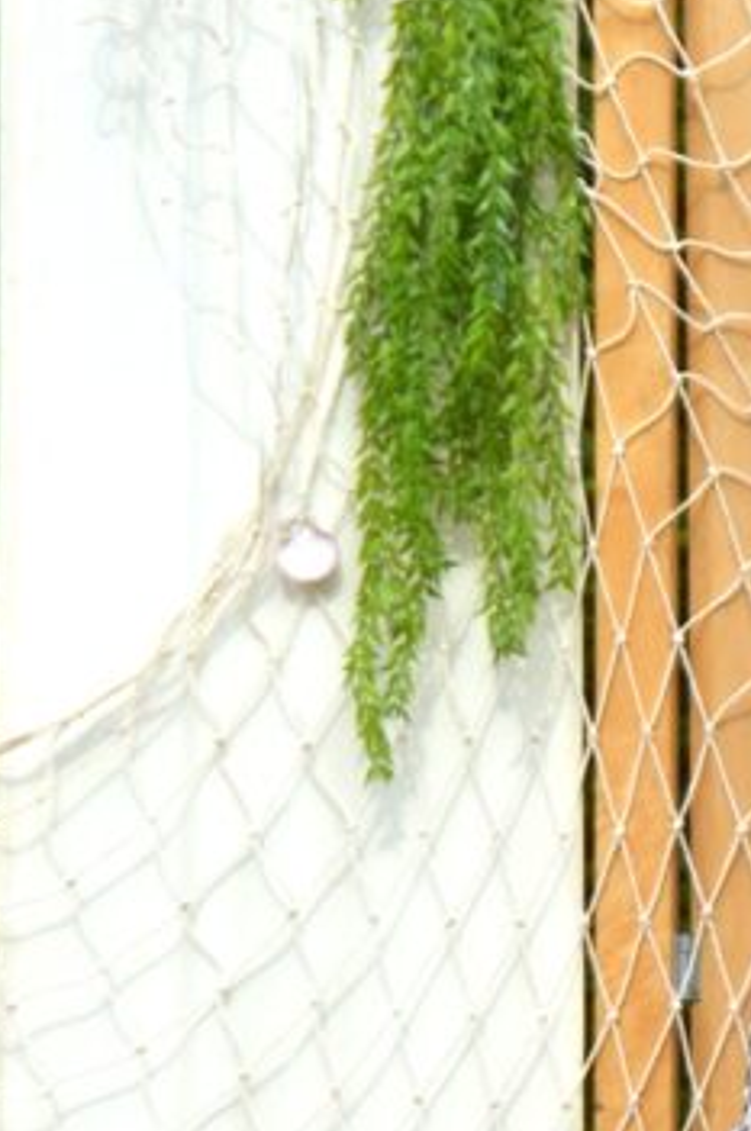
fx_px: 6779
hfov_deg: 6.3
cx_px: 948
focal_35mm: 216
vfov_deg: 9.5
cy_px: 757
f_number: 5.6
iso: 100
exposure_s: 1/500
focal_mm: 56
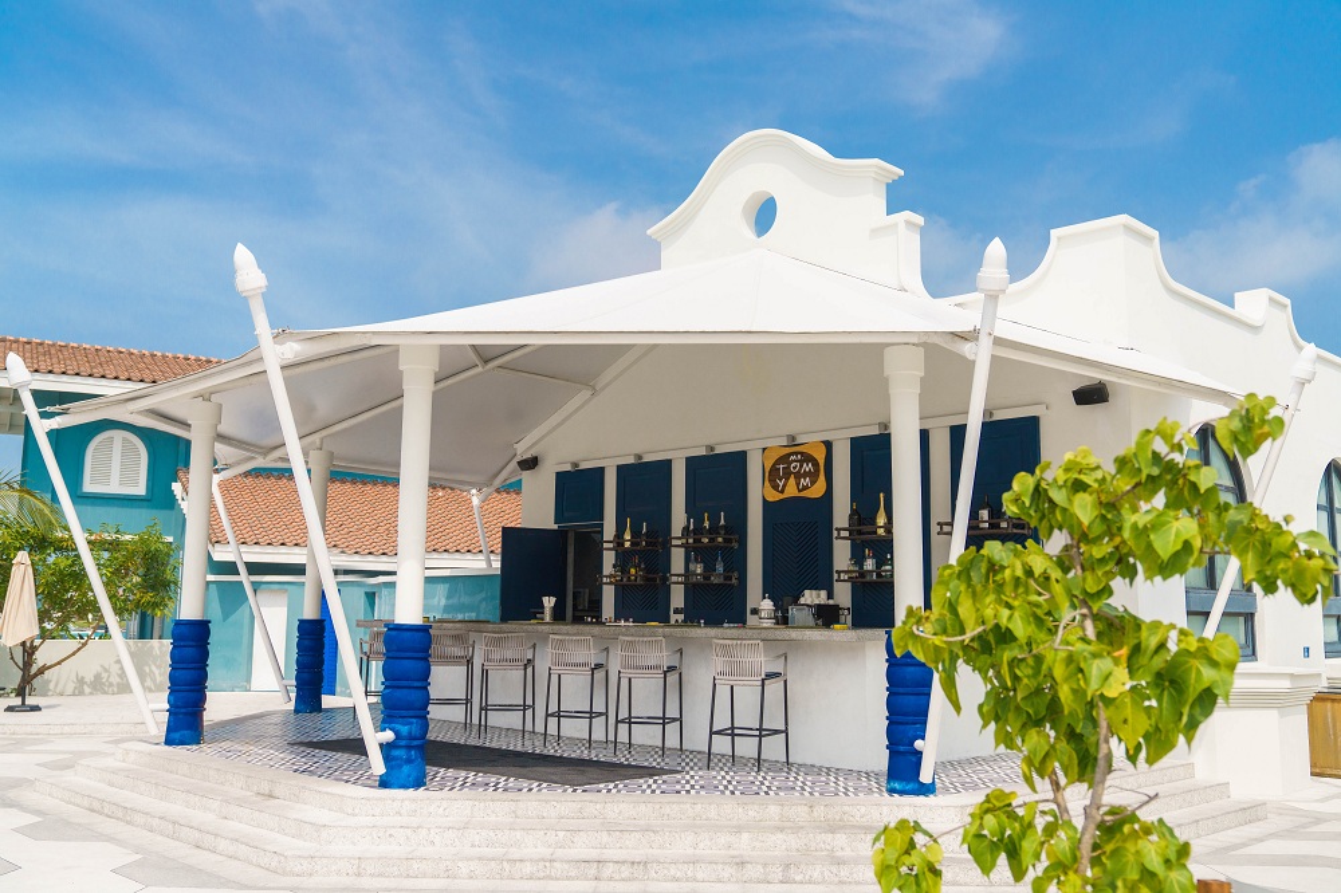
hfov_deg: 58.7
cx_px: 670
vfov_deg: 41.1
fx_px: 1192
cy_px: 446
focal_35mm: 32
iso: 320
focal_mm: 32
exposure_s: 1/5000
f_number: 4
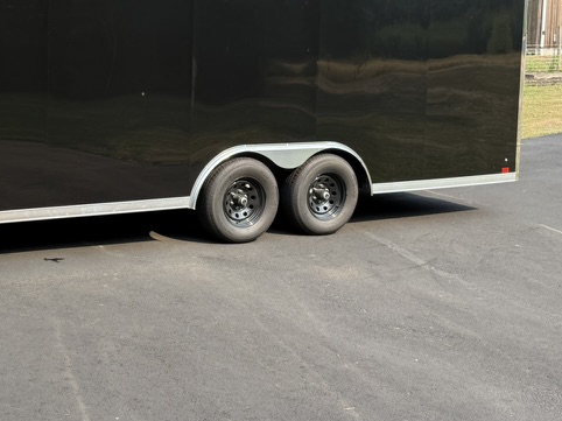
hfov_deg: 35.2
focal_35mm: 51
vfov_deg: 28.2
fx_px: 828
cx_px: 48
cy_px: 112
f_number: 1.78
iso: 100
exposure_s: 1/979
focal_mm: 6.76
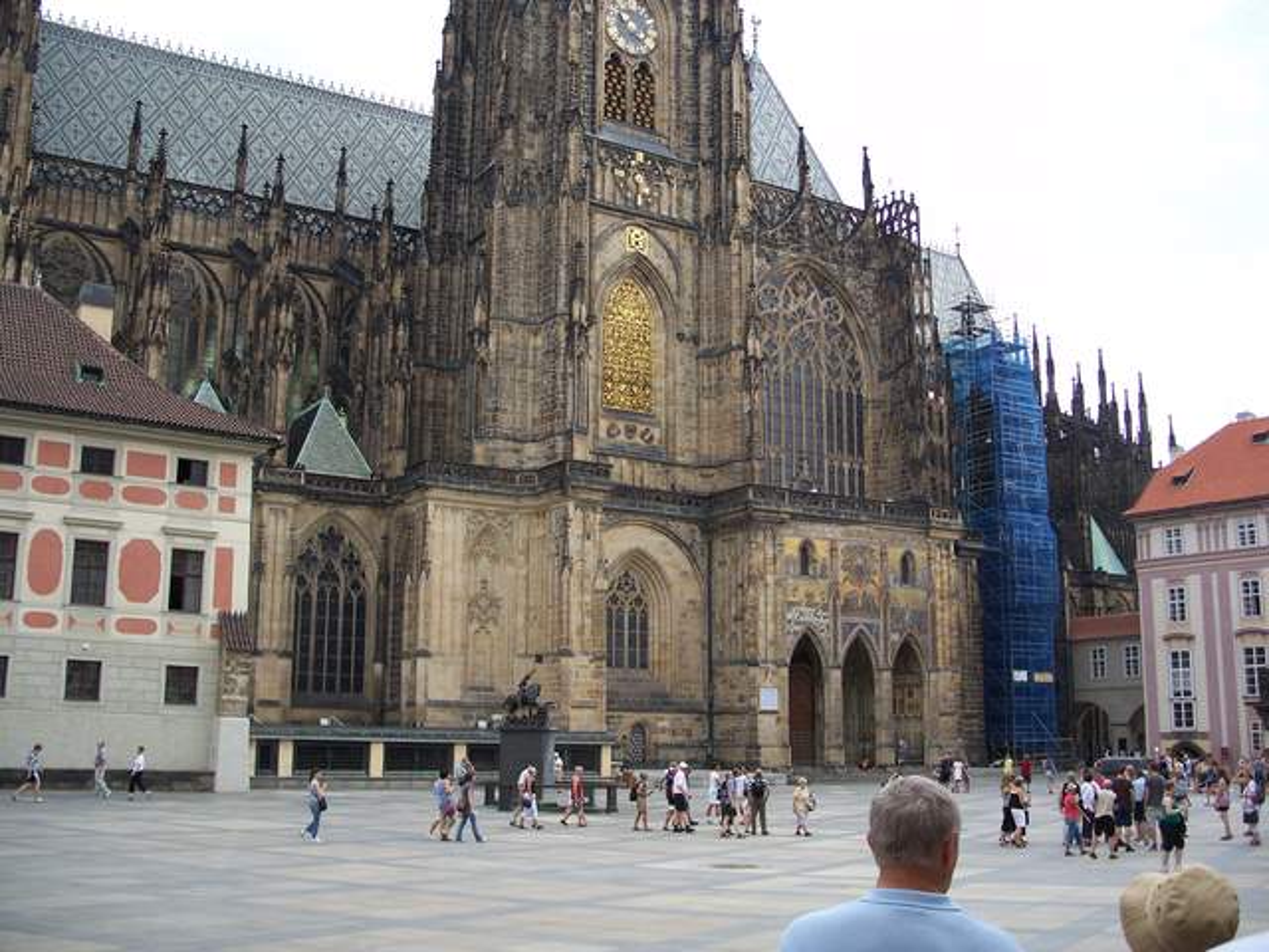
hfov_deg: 50.1
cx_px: 634
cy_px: 476
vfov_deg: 38.7
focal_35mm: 37
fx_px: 1356
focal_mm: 7.8
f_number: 2.8
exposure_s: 1/320
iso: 64
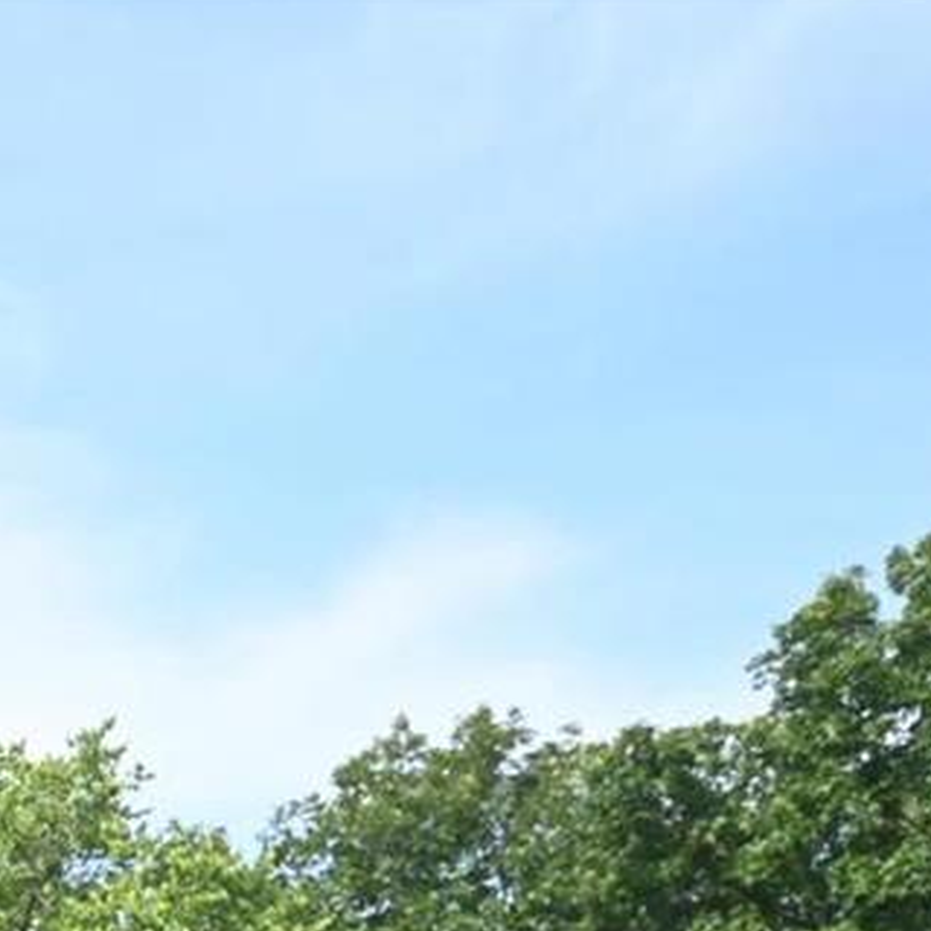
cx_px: -1030
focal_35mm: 102
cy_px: 1530
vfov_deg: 15.3
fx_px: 3104
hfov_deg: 13.9
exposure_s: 1/320
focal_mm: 16
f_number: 9
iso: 250
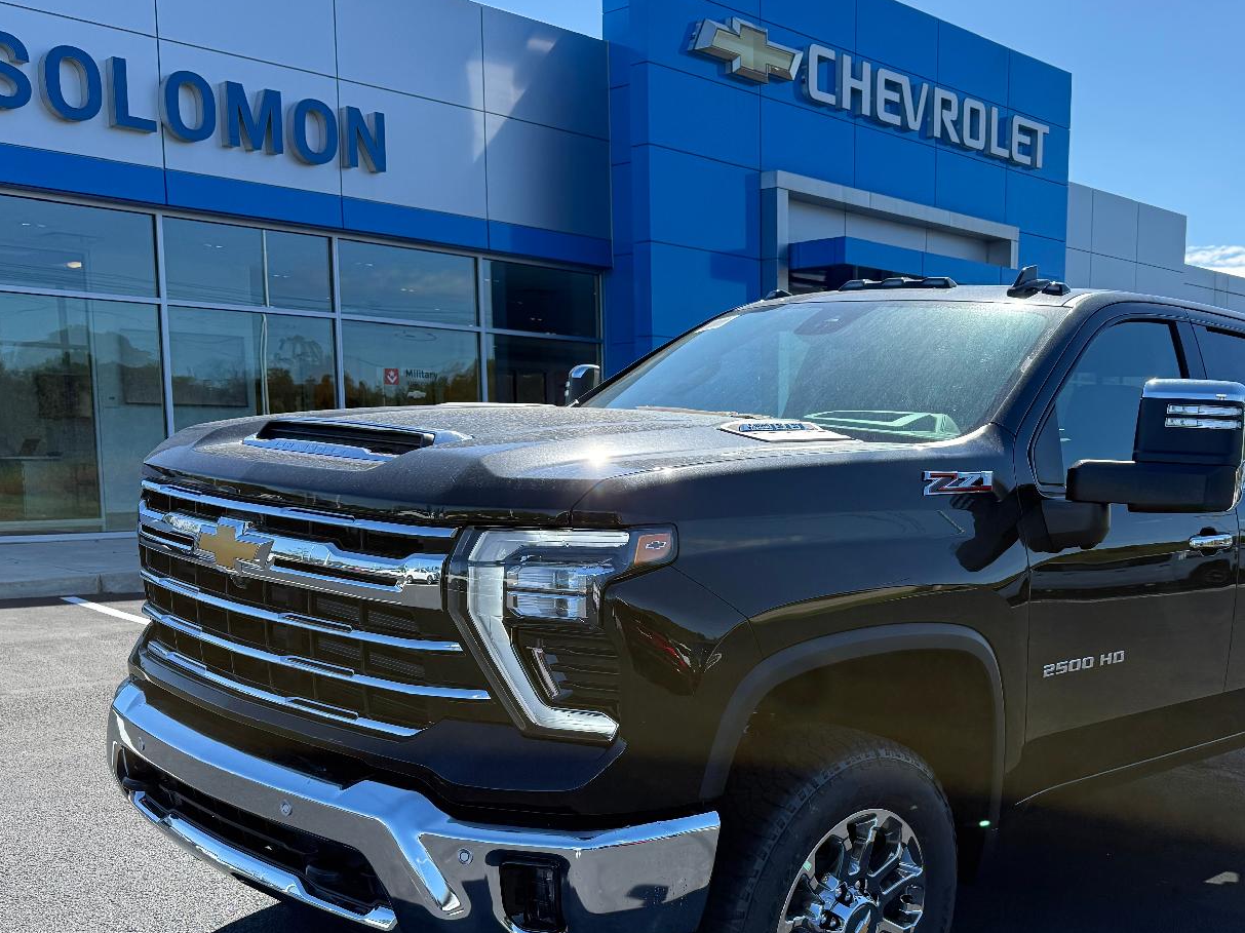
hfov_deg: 48.4
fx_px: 1366
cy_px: 631
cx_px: 803
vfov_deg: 37.3
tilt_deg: -6.7
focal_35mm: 38
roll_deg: +0.0
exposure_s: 1/2703
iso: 100
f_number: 1.78
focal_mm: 6.76
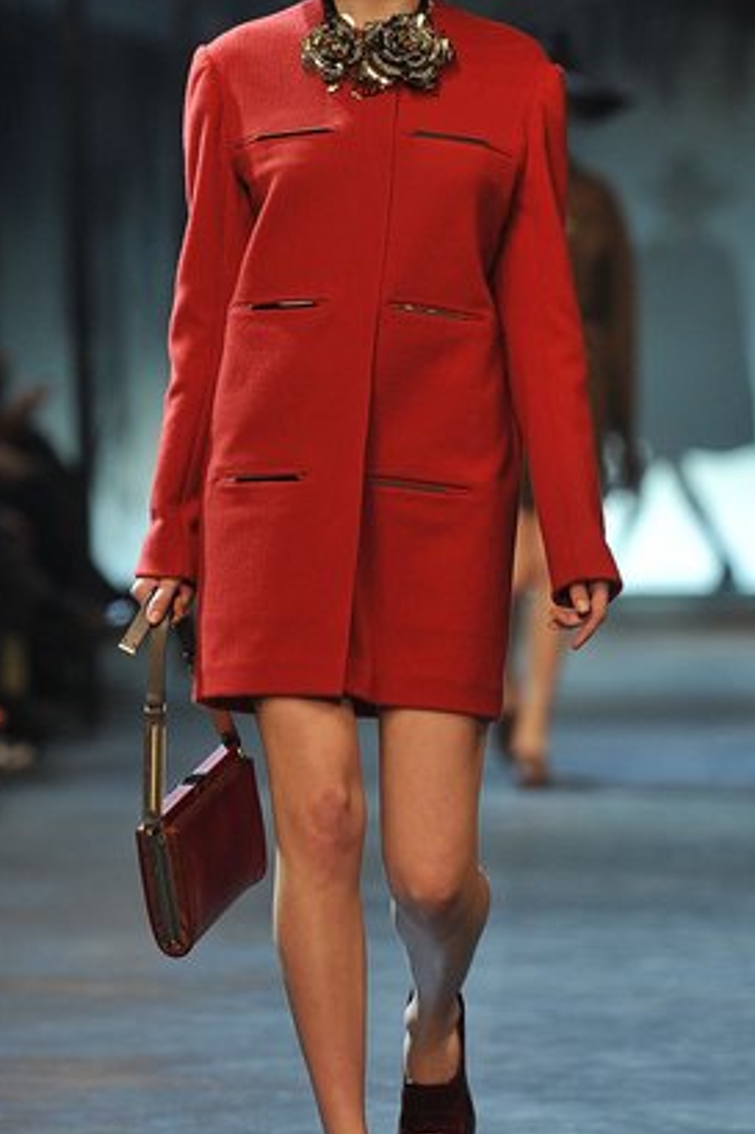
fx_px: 9224
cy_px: 514
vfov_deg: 7.0
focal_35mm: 293
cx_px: 379
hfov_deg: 4.7
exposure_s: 1/800
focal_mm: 200
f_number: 3.5
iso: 2500
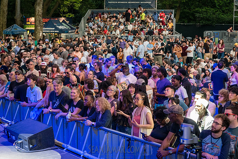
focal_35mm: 75
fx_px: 493
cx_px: 119
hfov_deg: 27.2
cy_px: 80
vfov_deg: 18.3
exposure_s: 1/250
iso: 4000
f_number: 4.5
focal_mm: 70
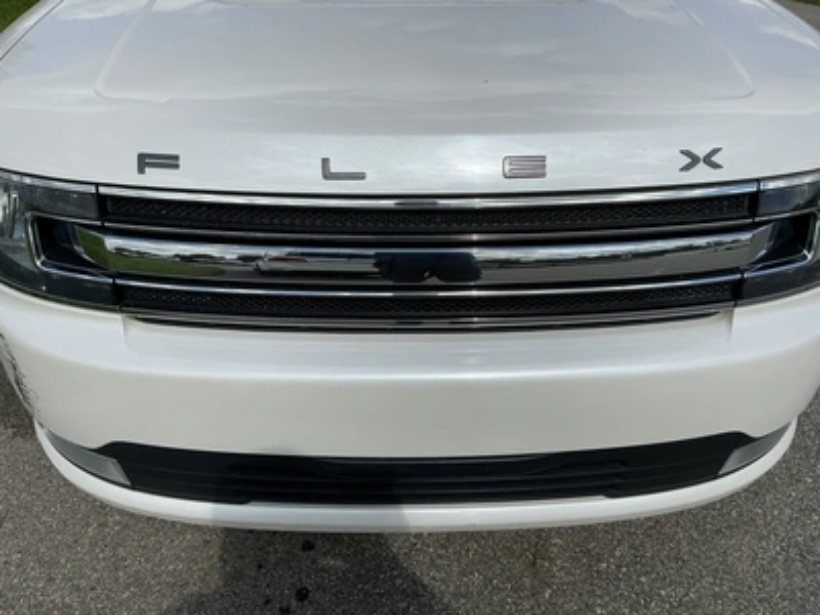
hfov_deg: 63.4
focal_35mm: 28
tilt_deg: -32.4
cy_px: 308
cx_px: 410
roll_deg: -4.0
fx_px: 663
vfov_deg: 49.7
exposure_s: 1/4065
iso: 25
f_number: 1.8
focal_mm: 3
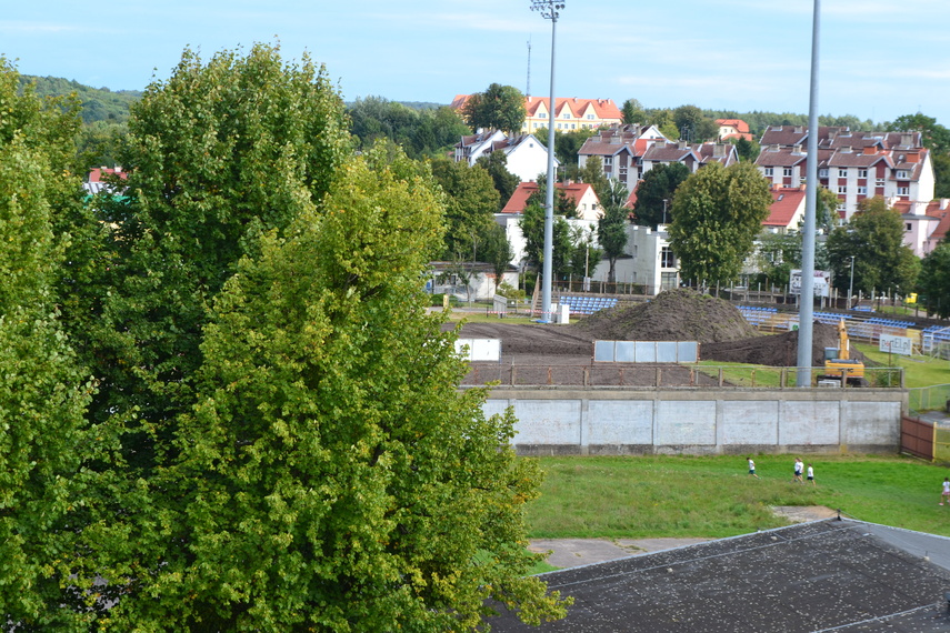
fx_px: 2058
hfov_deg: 26.0
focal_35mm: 78
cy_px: 316
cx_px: 475
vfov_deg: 17.5
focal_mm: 52
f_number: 10
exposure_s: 1/250
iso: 400
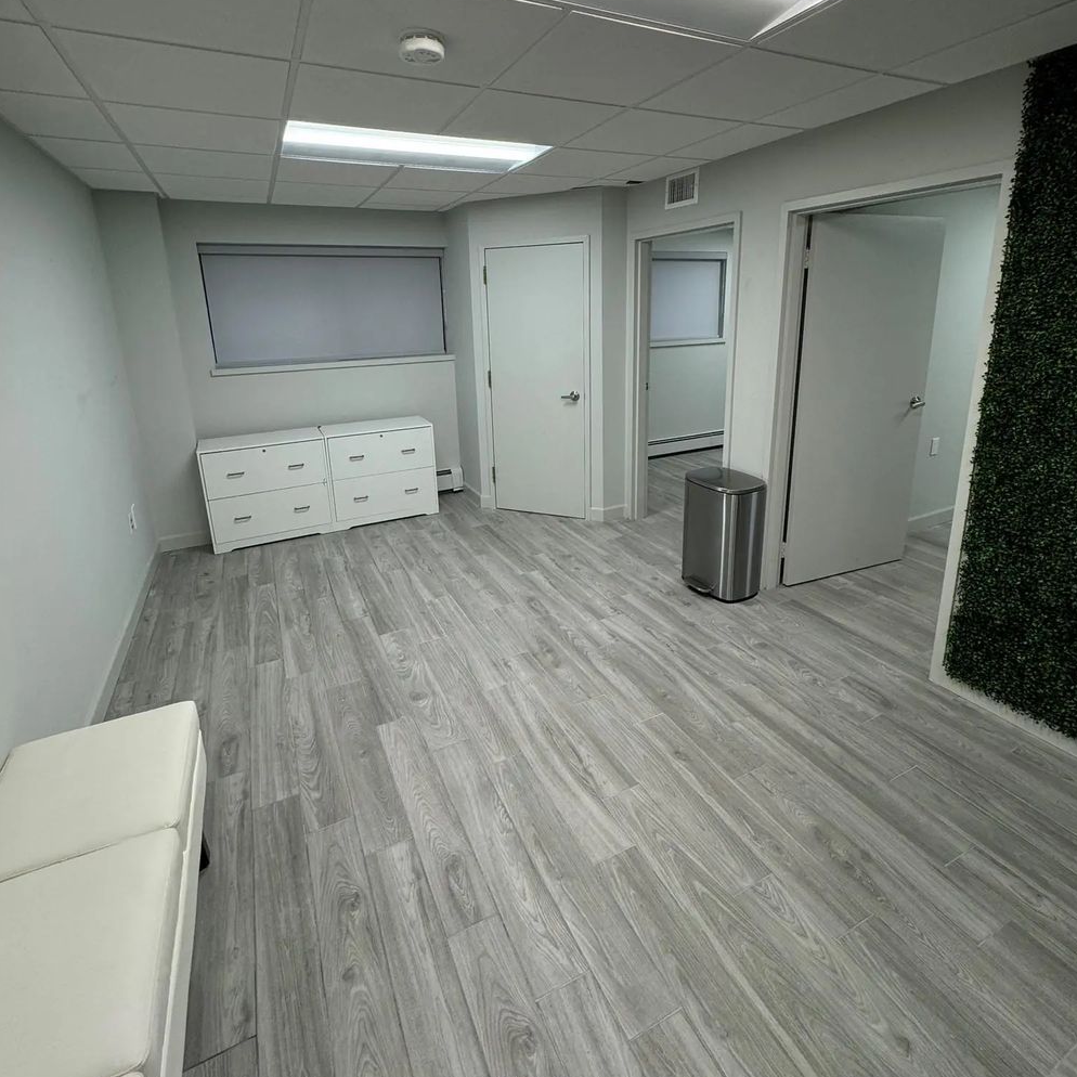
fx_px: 598
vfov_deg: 83.2
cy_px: 446
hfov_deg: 84.0
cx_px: 535
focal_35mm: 17
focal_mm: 2.22
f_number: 2.2
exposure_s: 1/120
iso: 125
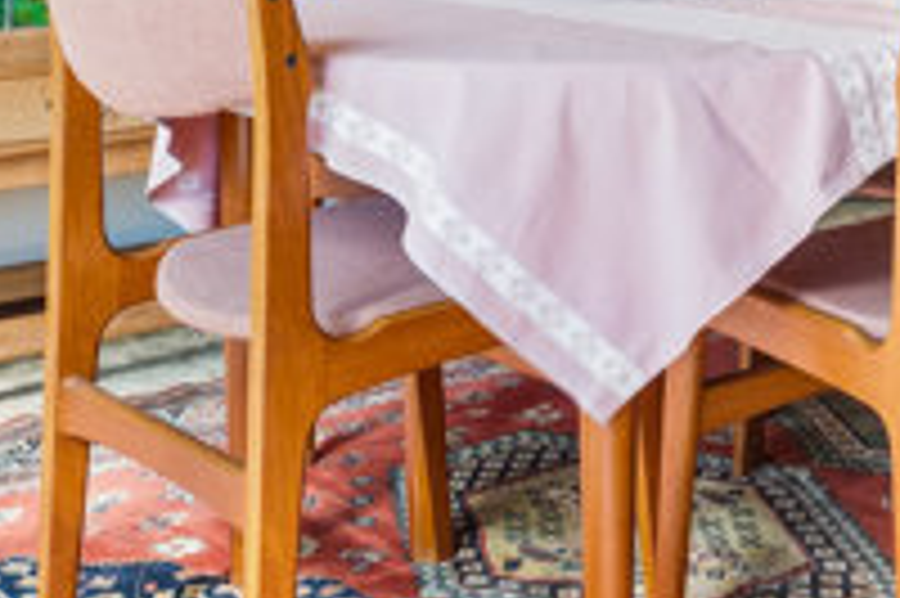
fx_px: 1798
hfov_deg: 24.9
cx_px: 1130
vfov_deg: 17.6
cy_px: -196
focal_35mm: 72
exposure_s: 1/10
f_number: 10
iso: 200
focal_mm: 18
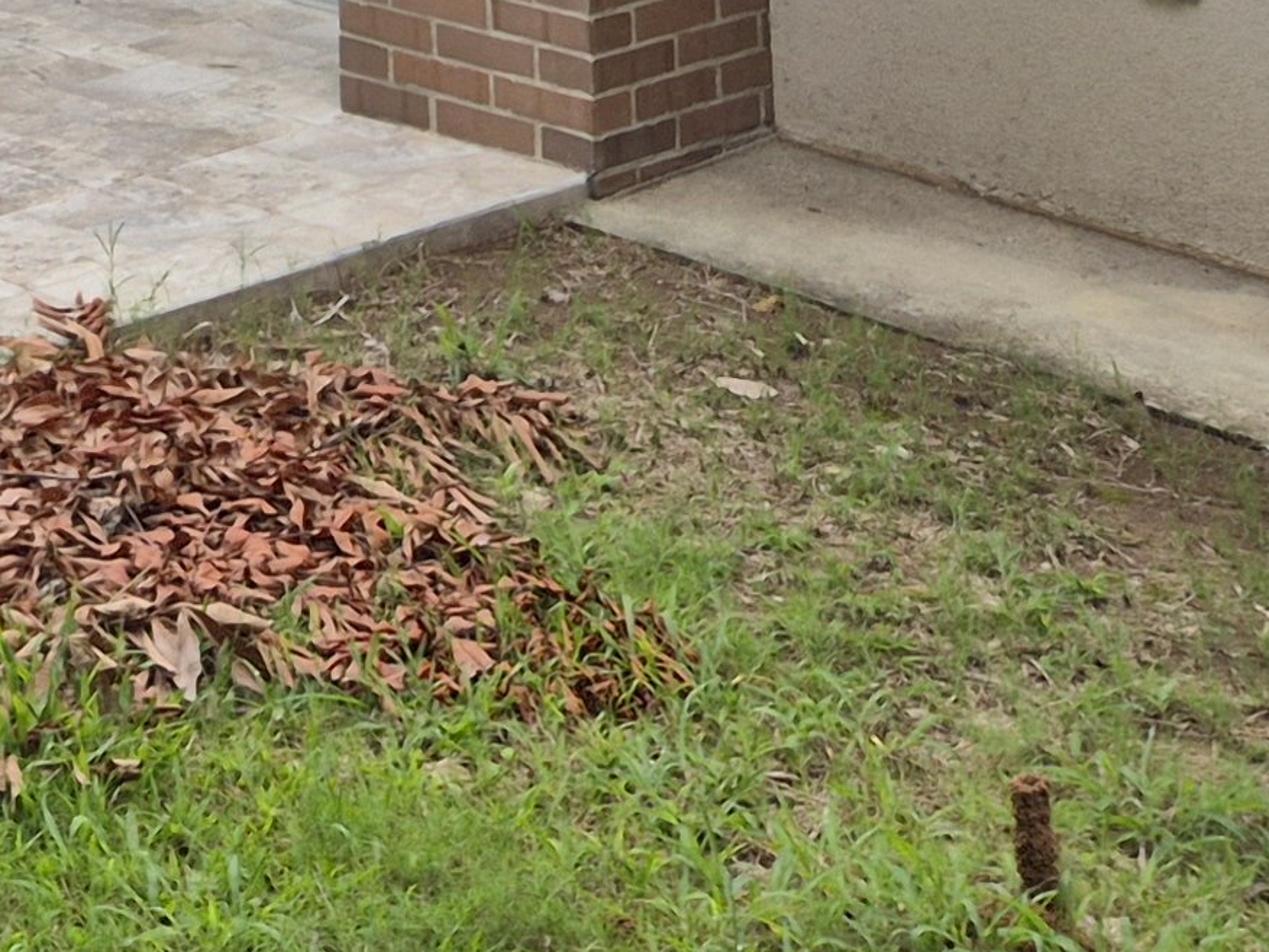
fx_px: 3849
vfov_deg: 12.0
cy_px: -1139
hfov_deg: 17.3
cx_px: -510
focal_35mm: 105
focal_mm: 5.4
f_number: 1.8
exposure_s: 1/740
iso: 25
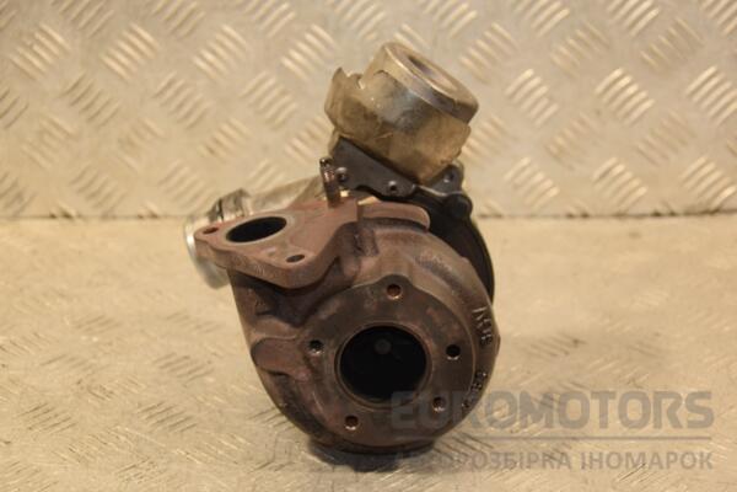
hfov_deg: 27.0
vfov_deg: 18.2
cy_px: 246
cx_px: 368
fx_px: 1535
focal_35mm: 75
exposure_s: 1/100
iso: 800
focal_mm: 50
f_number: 5
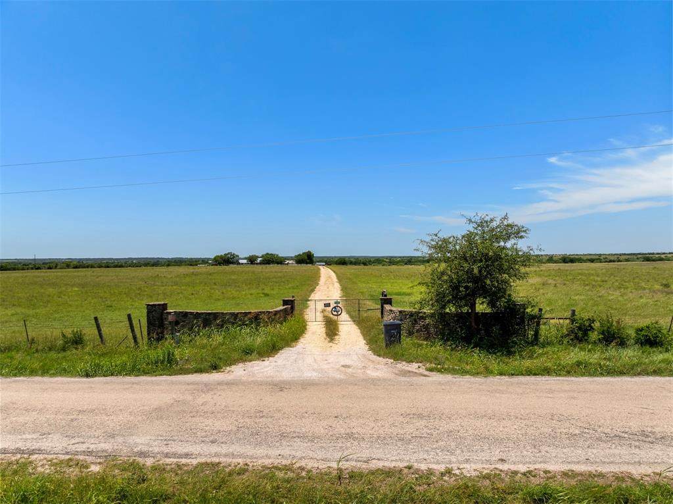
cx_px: 336
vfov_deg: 56.7
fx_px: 466
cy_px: 252
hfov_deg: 71.6
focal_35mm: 24
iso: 100
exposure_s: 1/20
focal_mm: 12.29
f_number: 2.8
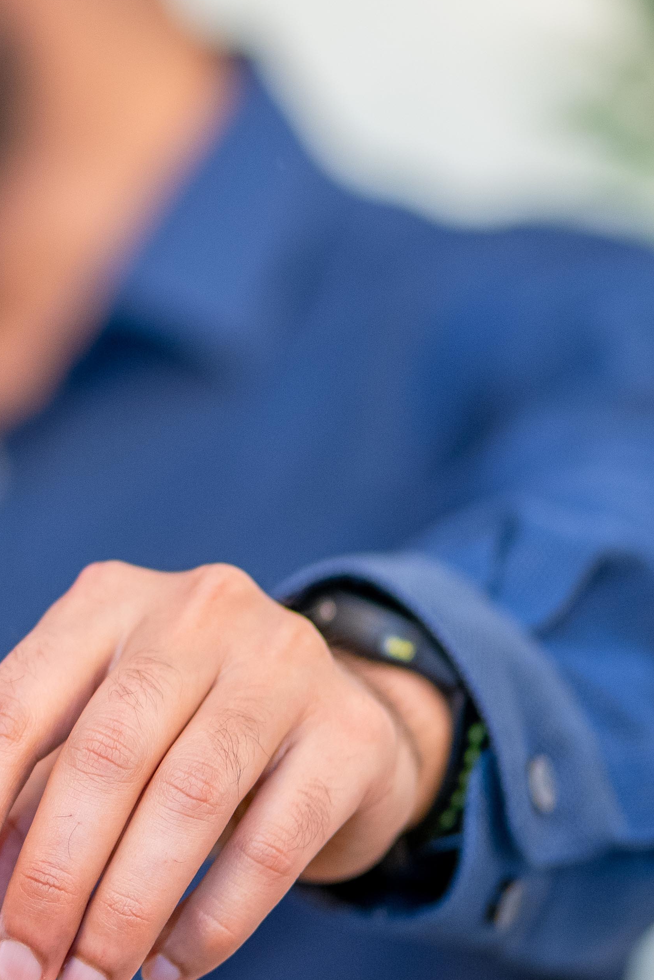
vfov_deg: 7.4
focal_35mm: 280
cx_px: -402
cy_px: 351
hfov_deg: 4.9
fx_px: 7628
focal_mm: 85
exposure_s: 1/200
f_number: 1.4
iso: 320
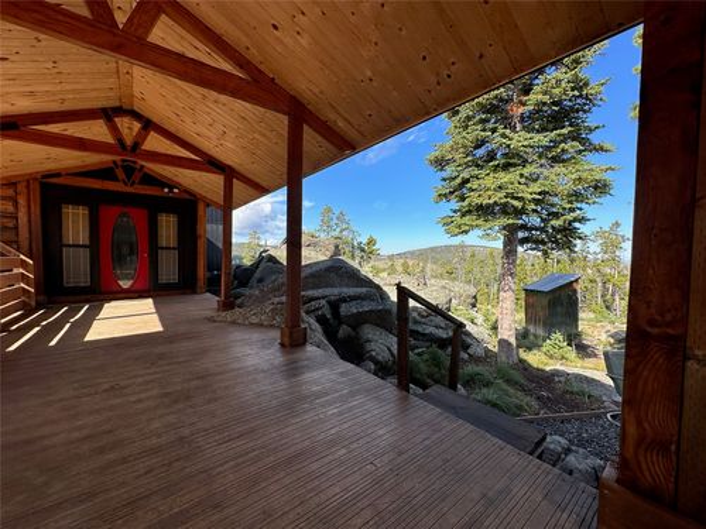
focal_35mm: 14
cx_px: 353
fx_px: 286
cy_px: 264
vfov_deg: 85.7
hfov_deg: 102.1
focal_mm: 2.22
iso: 40
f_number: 2.2
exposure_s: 1/963
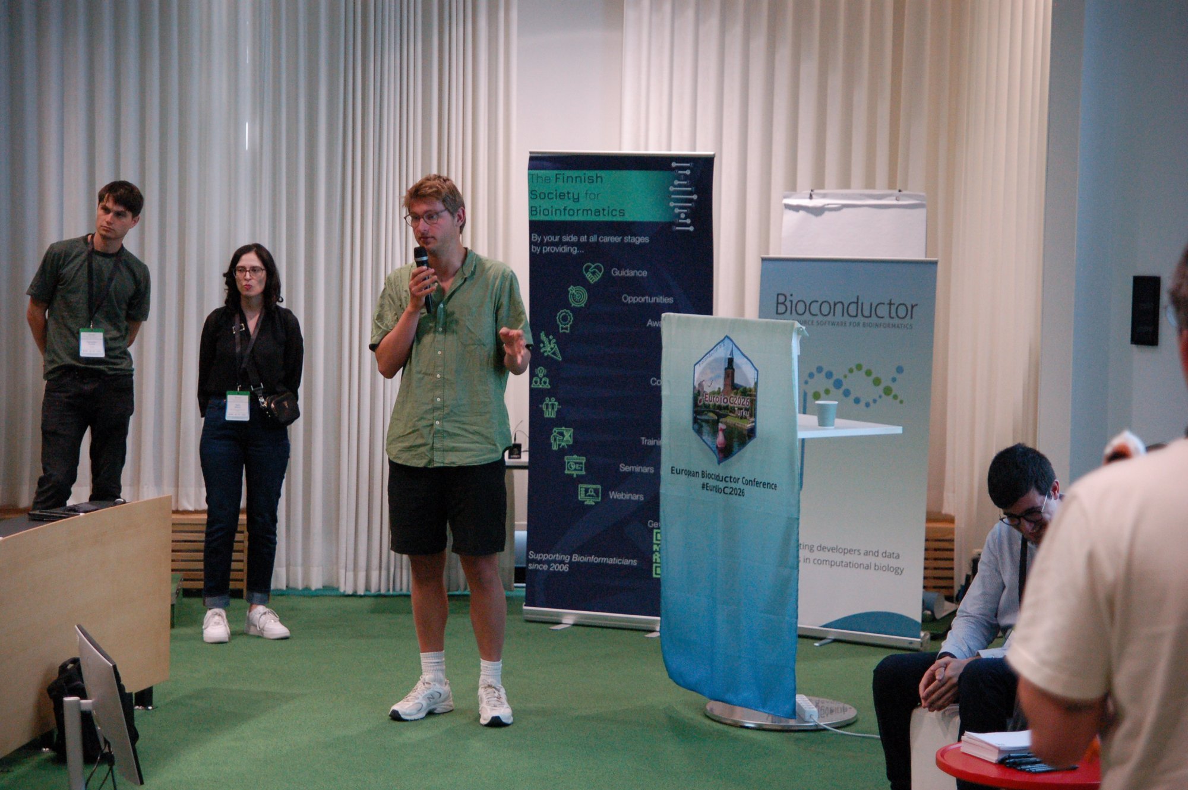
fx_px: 2473
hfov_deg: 27.0
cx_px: 594
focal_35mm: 75
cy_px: 395
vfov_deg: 18.2
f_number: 2.8
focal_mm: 50
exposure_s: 1/125
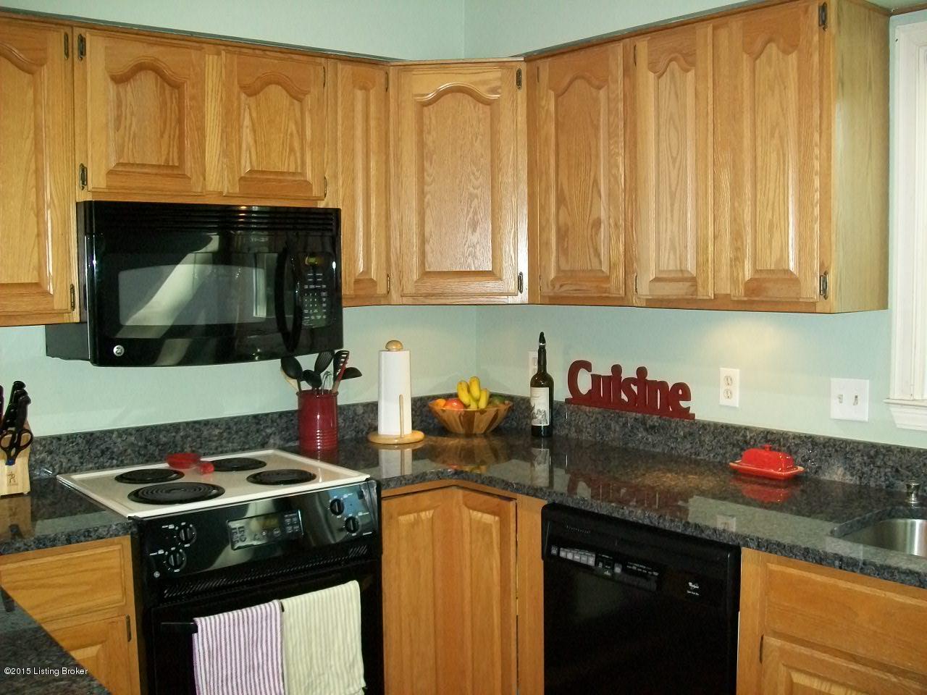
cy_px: 348
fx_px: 964
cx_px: 464
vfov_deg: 39.7
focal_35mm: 36
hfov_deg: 51.4
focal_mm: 6
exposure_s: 1/60
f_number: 2.7
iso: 160
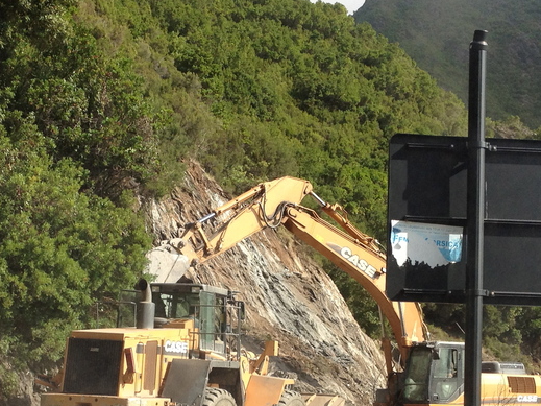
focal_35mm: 81
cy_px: 313
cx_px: 224
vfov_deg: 18.1
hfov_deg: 24.1
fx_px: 1266
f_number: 2.4
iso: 64
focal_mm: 4.28
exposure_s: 1/800
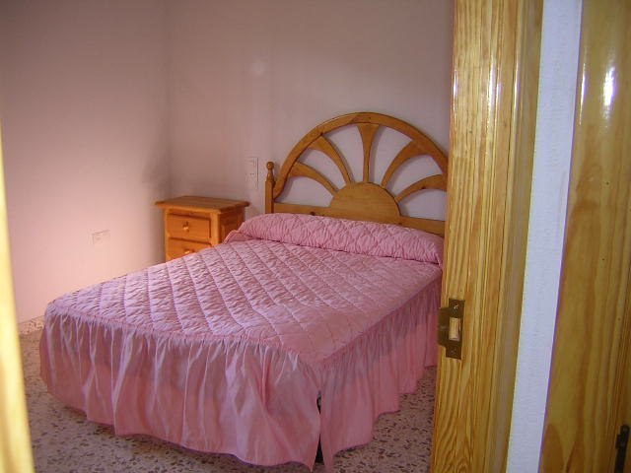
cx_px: 316
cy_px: 236
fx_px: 656
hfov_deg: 51.4
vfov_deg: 39.7
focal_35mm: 36
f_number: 2.6
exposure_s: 1/30
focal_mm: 4.7
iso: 100
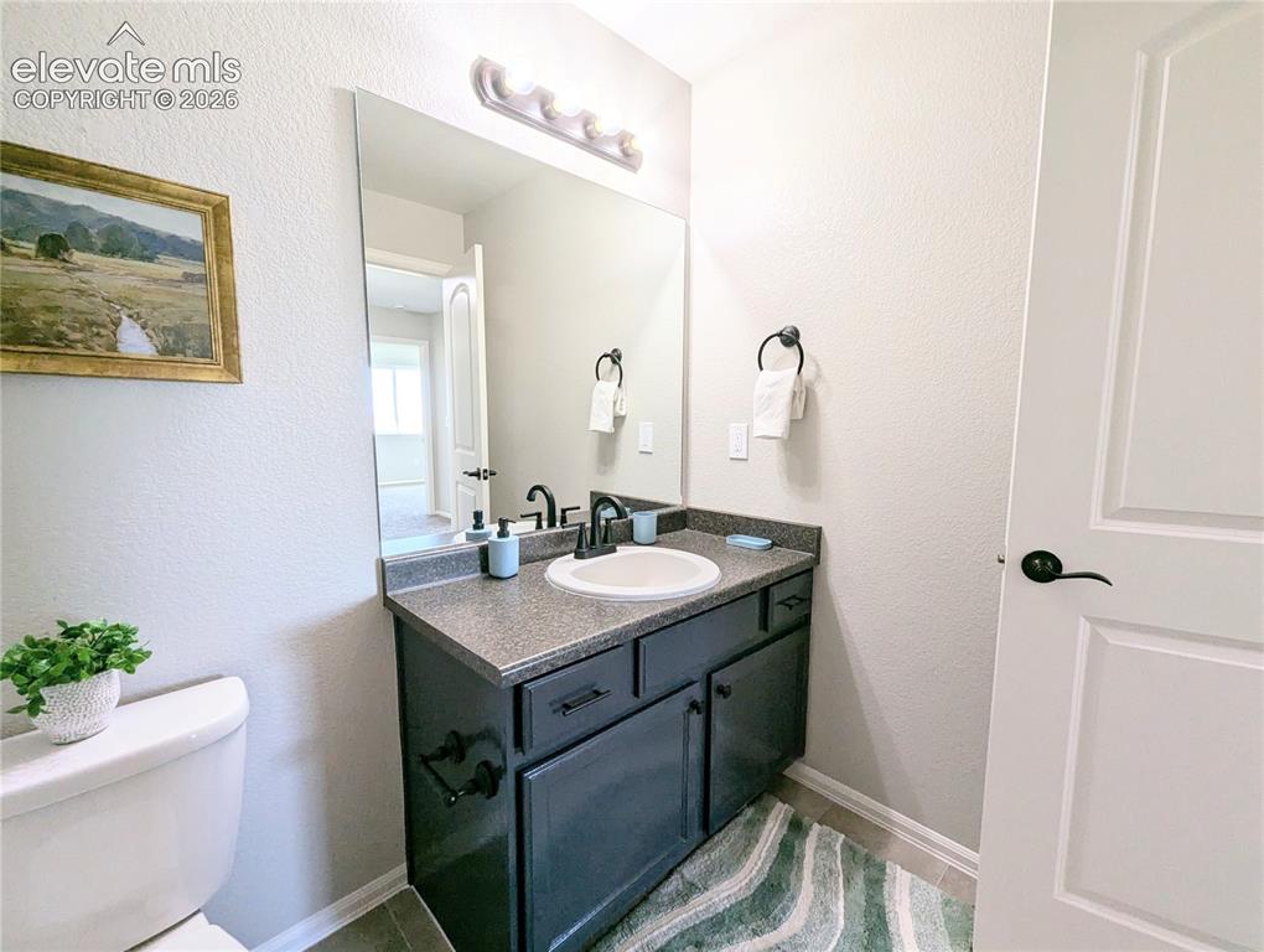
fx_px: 475
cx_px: 632
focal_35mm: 13
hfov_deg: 106.1
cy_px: 476
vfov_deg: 90.1
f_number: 2.2
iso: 72
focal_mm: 1.95
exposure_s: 1/120
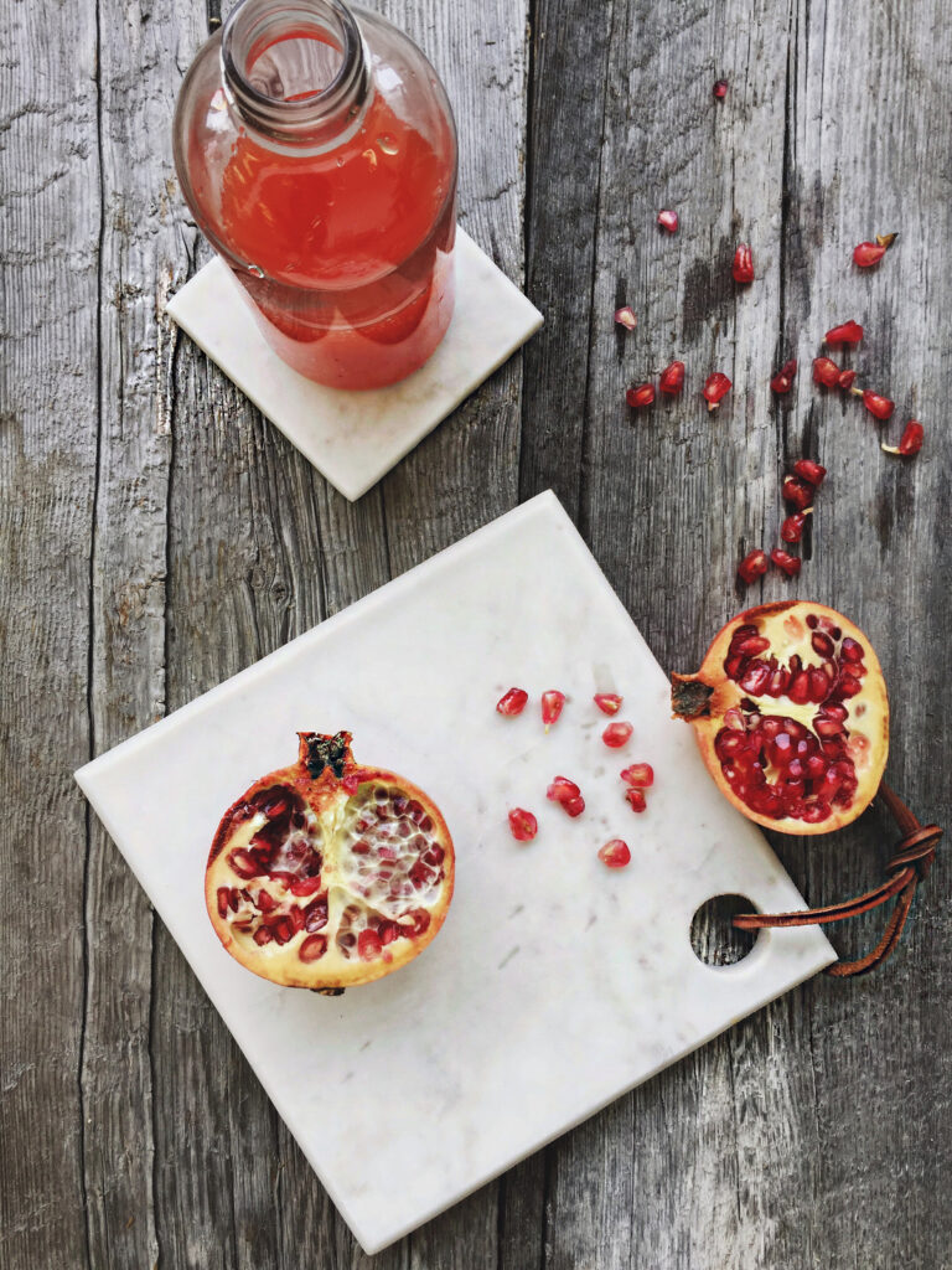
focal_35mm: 29
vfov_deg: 61.7
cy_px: 635
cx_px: 476
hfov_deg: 48.2
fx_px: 1063
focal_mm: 4.15
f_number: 2.2
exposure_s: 1/134
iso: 32
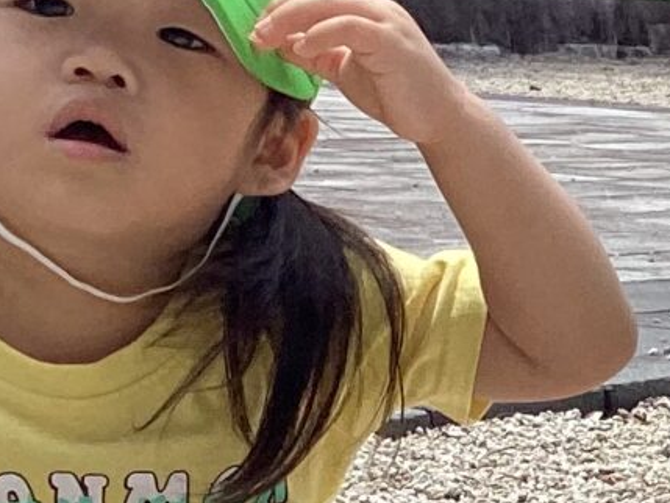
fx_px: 3582
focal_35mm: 185
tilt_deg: -10.0
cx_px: 1618
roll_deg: -2.7
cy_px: 631
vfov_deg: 7.9
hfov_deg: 9.5
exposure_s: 1/1335
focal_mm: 3.3
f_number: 2.4
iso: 25
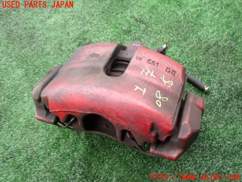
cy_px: 91
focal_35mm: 30
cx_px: 121
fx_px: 210
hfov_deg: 60.0
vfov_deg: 46.8
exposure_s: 1/250
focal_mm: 5.4
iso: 100
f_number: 2.3
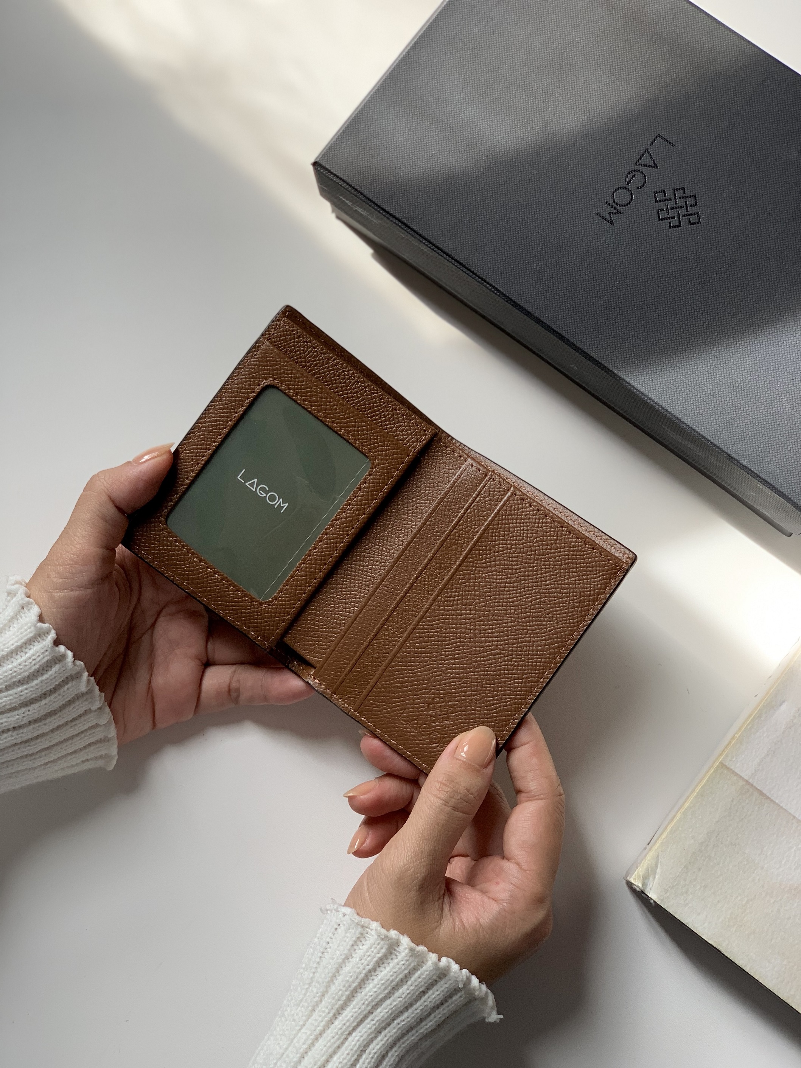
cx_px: 400
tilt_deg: -76.2
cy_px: 534
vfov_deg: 36.8
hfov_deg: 28.0
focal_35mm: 52
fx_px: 1604
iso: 40
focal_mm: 6
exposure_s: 1/122
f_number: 2.4
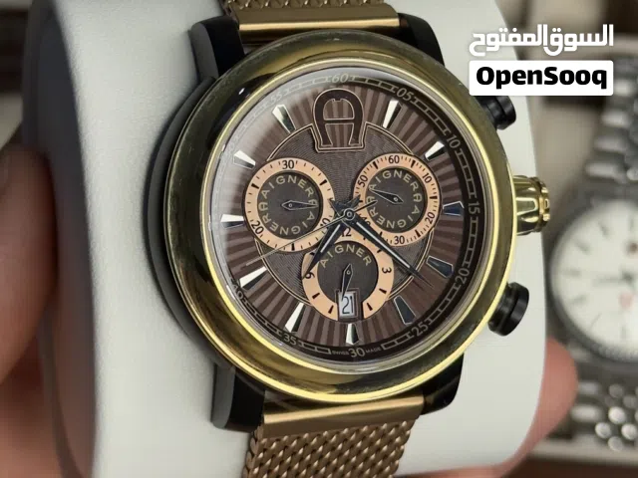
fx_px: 885
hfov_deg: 39.7
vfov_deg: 30.3
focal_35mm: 48
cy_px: 239
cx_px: 319
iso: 64
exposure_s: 1/370
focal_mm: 6.76
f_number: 1.78
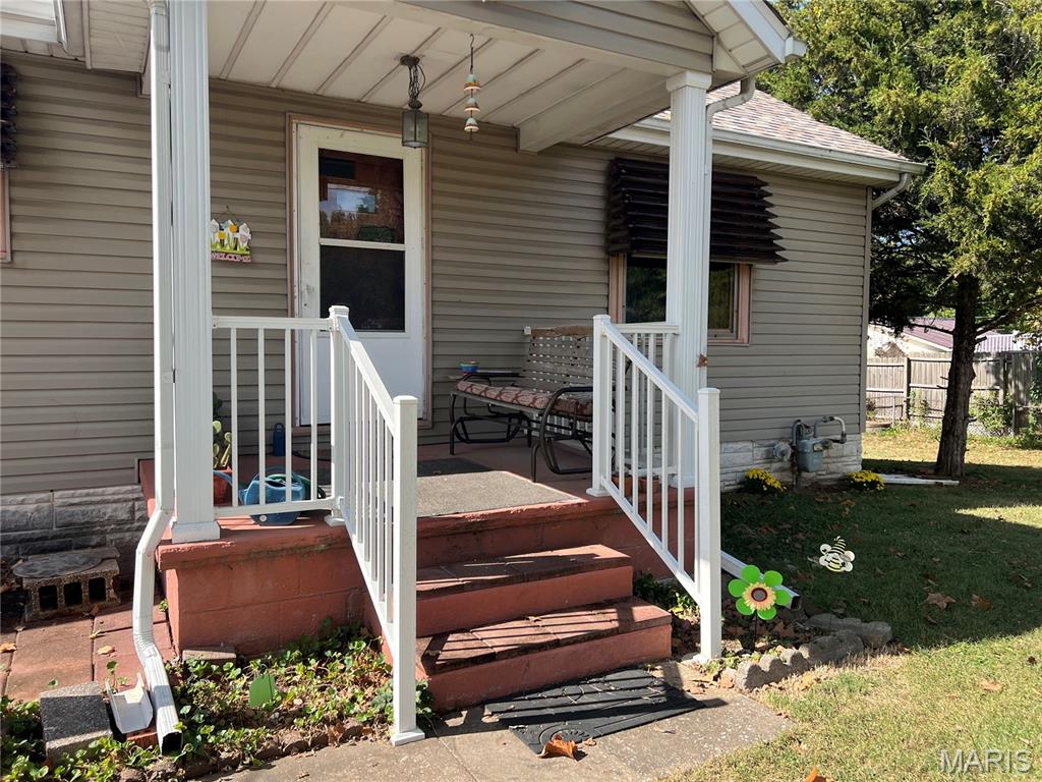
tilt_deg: -3.1
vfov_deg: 53.1
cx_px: 521
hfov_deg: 67.3
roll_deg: -0.1
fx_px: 783
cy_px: 391
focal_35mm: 26
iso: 50
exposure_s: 1/1377
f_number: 1.5
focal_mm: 5.7
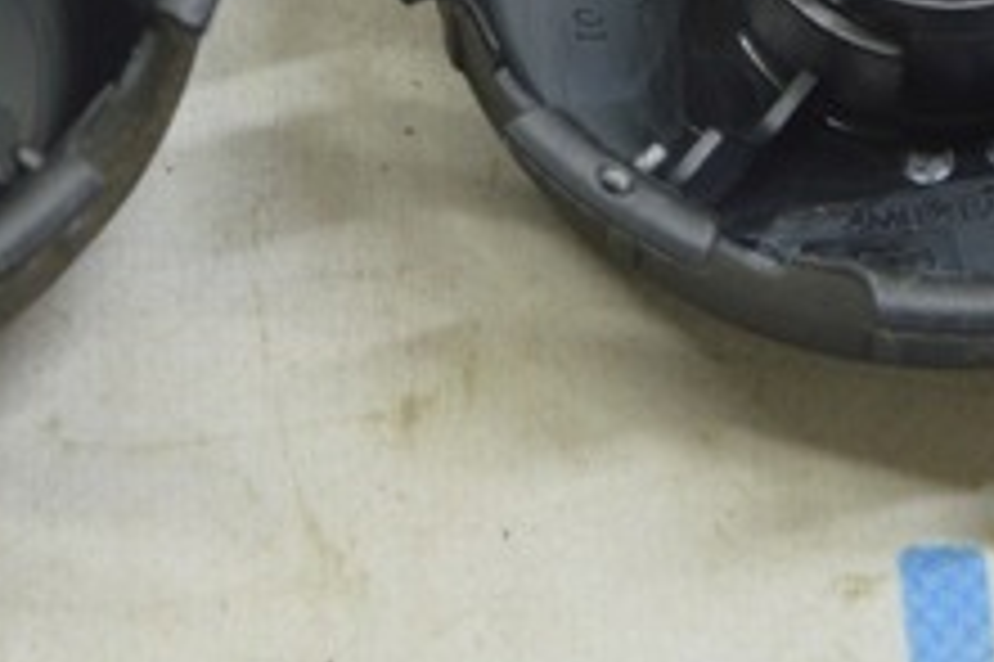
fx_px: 4801
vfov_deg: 7.8
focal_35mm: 174
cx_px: 247
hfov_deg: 11.8
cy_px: -214
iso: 400
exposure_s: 1/20
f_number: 5.6
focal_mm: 40
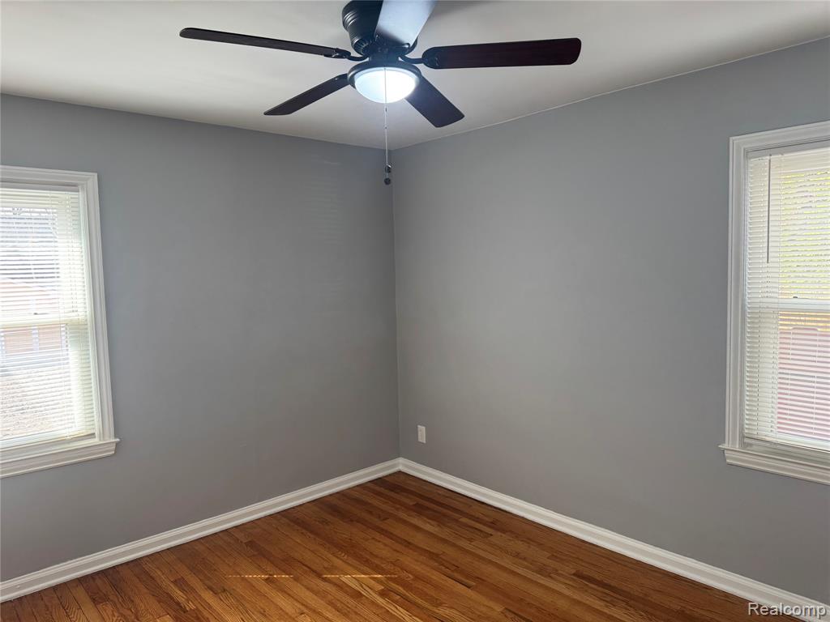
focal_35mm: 24
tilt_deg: -2.9
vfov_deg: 56.8
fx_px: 575
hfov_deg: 71.6
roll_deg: +2.3
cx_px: 415
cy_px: 311
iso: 125
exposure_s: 1/120
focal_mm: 6.76
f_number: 1.78
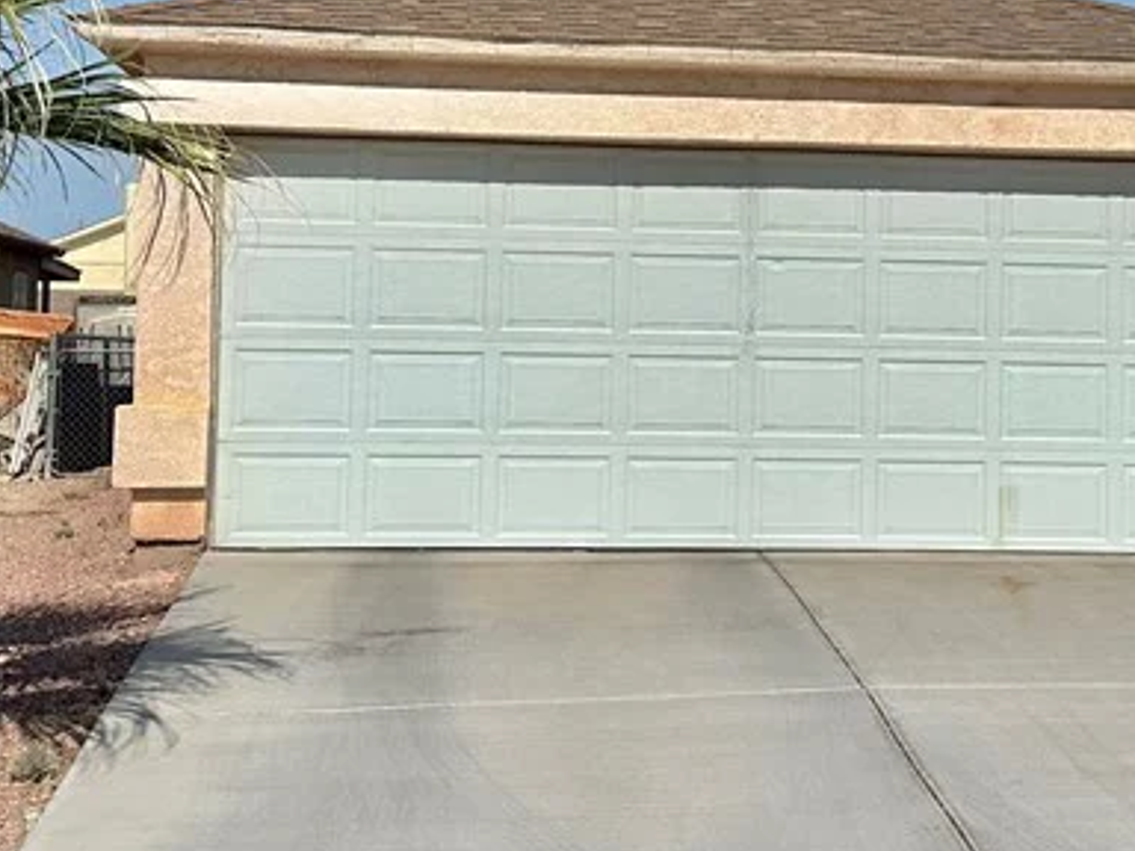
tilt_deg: +1.0
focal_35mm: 64
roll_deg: -2.0
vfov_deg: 22.7
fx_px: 2098
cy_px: 228
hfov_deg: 30.0
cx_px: 763
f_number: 1.78
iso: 80
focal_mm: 6.86
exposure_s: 1/13699
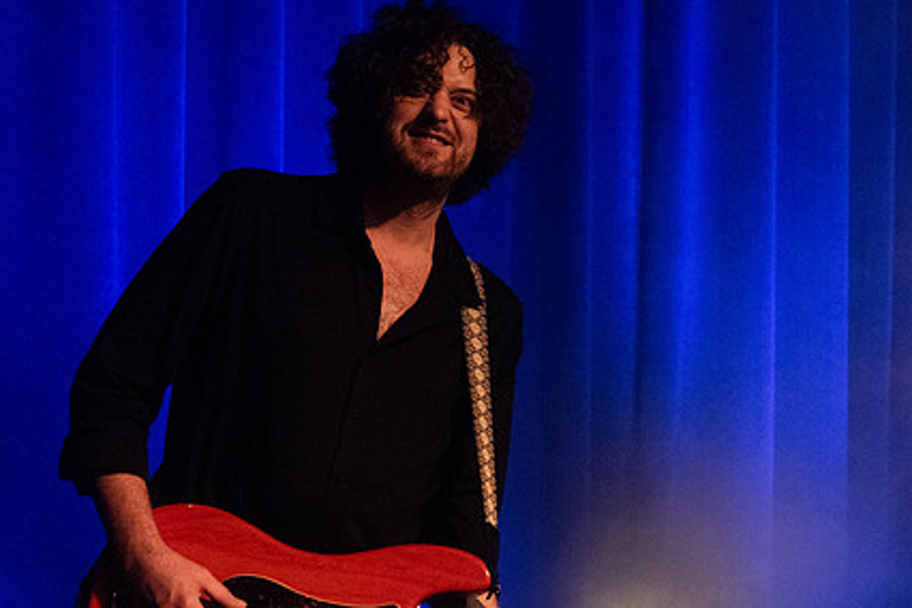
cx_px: 658
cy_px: 345
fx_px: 2052
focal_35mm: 81
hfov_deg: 24.8
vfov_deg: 16.8
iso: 2500
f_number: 3.2
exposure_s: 1/125
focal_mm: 48
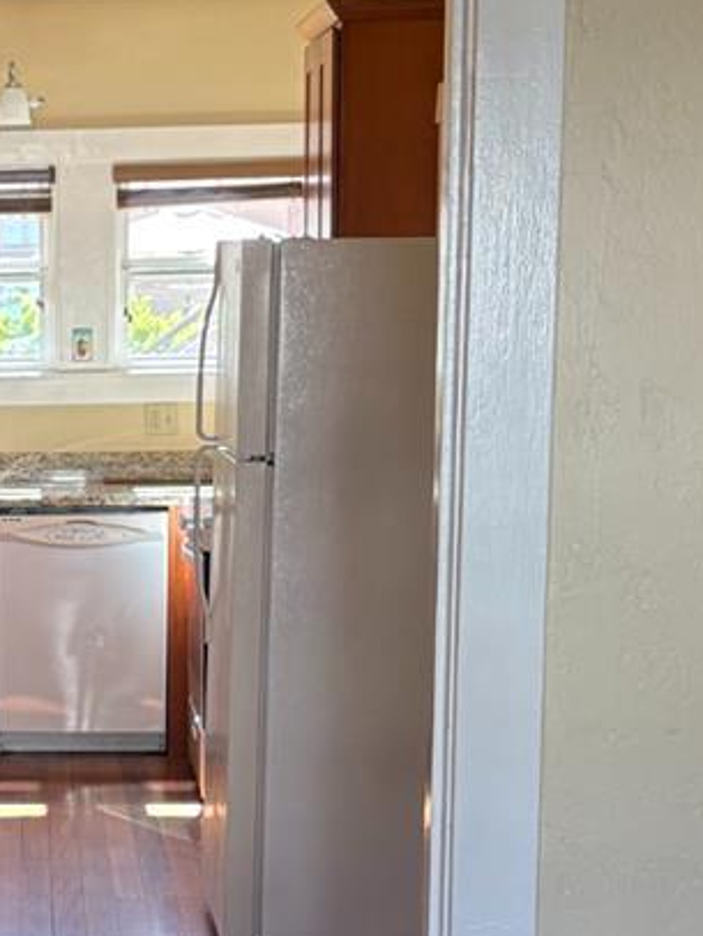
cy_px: 686
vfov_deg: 20.3
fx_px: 2597
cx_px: -149
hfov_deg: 14.9
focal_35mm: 96
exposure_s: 1/120
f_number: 1.6
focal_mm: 5.96
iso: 125
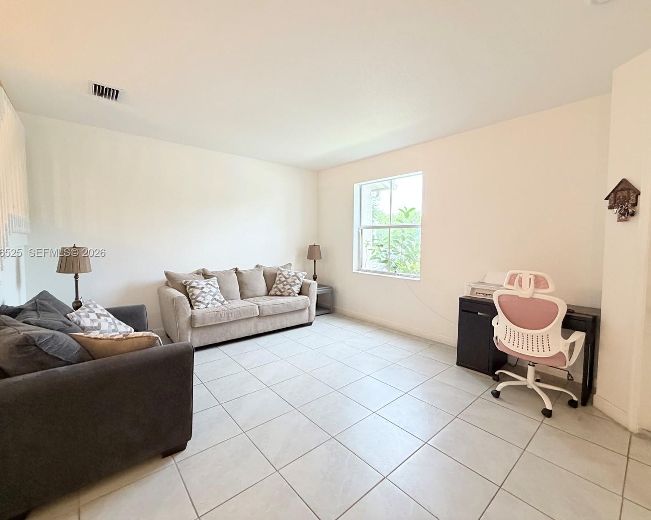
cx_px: 323
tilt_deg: -2.6
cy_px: 253
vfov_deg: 84.0
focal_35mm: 15
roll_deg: +0.8
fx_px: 289
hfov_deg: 96.8
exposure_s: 1/60
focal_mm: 2.22
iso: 320
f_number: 2.2
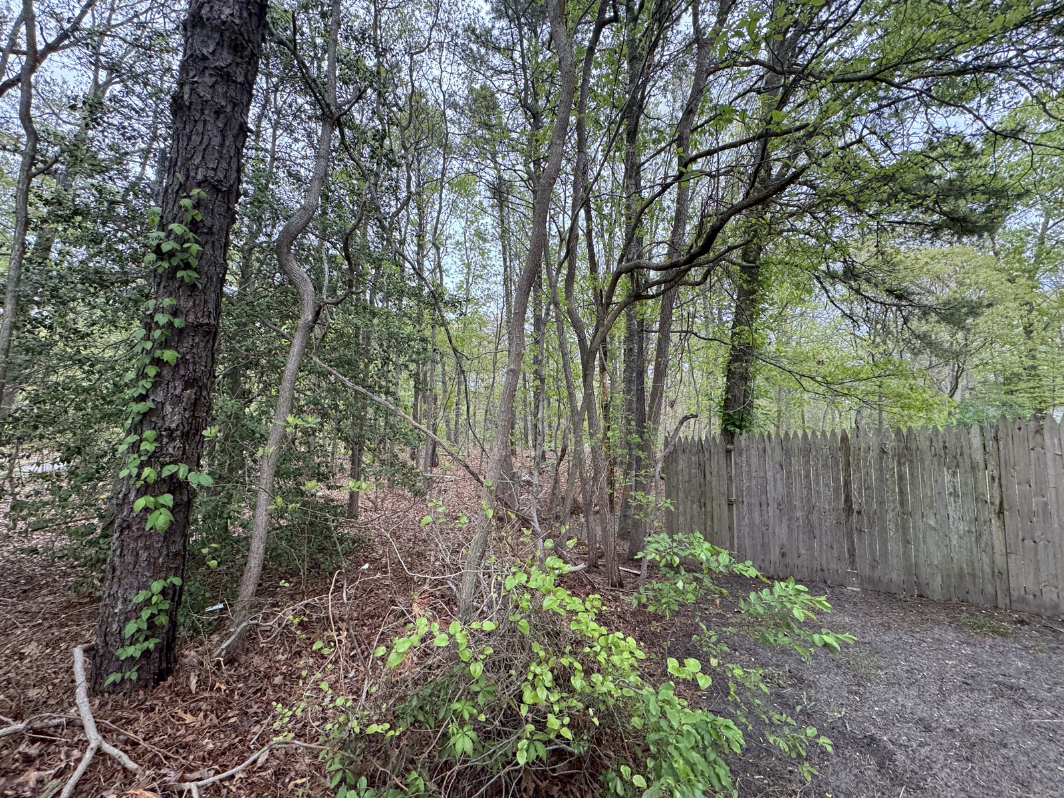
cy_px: 399
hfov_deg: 102.1
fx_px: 430
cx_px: 532
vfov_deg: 85.7
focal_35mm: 14
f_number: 2.2
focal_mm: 2.22
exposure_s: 1/193
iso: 40
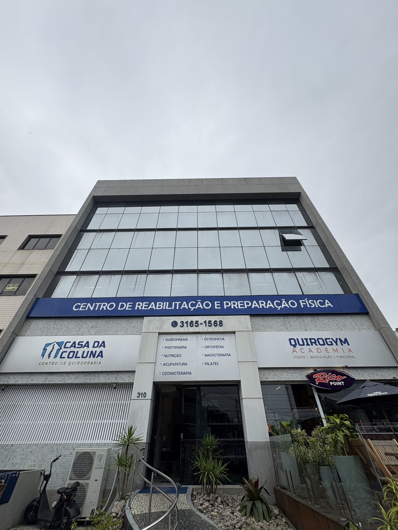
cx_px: 199
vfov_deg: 102.1
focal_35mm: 14
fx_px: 215
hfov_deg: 85.7
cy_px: 265
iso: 40
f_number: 2.2
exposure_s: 1/1709
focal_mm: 2.22
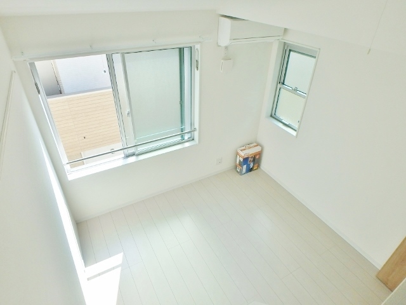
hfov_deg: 79.0
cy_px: 152
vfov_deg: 63.4
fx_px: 246
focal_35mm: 21
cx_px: 203
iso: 125
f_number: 3.5
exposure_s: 1/400
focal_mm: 3.7
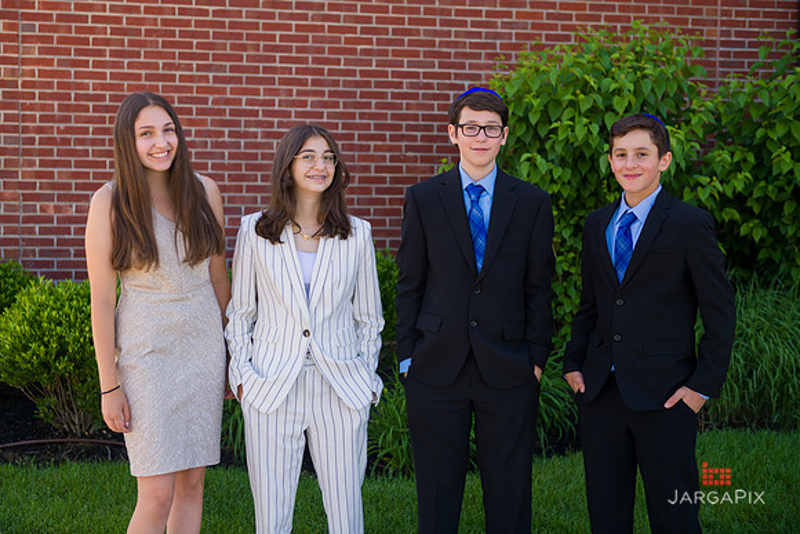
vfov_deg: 25.4
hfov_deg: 37.2
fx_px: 1186
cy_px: 249
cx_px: 373
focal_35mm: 53
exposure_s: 1/400
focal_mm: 50
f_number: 3.2
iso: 200
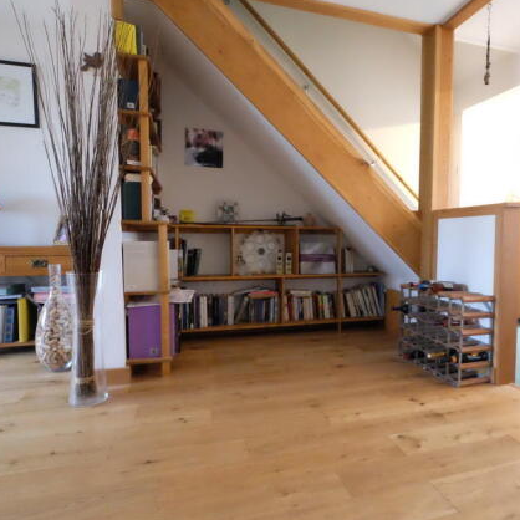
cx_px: 313
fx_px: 340
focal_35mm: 20
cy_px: 257
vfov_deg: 74.8
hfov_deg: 74.0
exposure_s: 1/27
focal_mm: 10
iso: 12800
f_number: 6.4
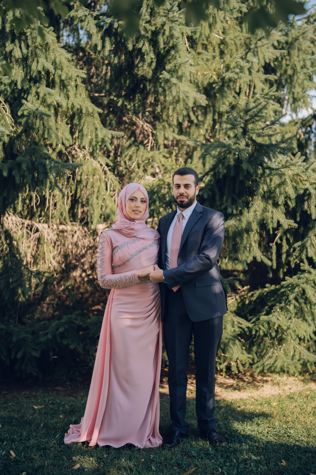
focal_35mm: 50
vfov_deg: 39.6
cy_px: 238
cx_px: 158
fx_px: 658
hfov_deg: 27.0
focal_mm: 50
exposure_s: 1/1250
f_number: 1.4
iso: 125
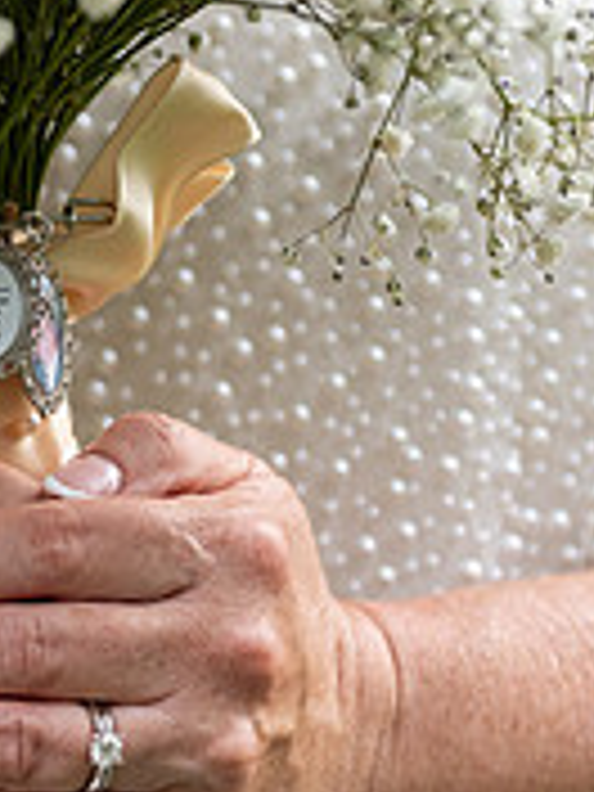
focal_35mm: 190
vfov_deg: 10.4
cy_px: 335
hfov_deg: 7.8
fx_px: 4347
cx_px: 4
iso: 400
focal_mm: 60
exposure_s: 1/1600
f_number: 3.5
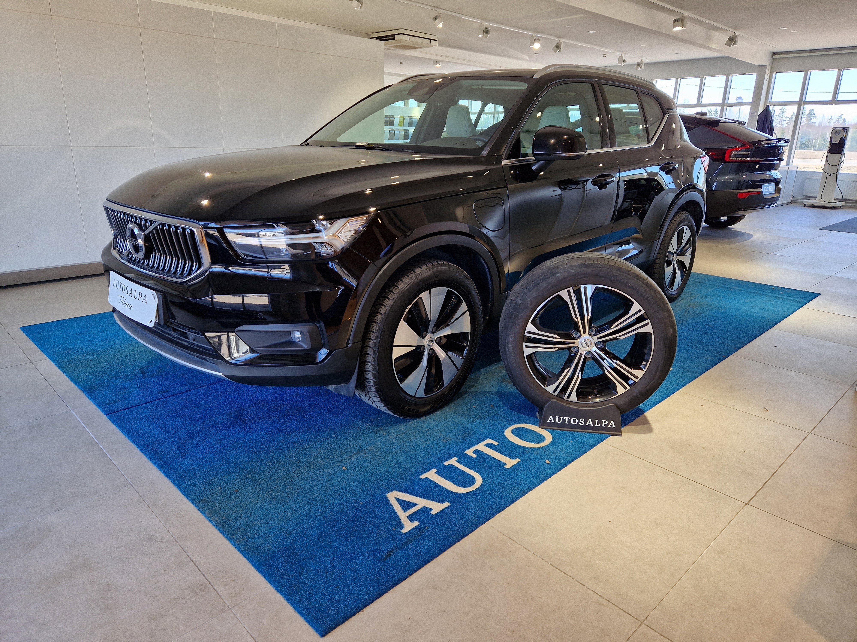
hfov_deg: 73.9
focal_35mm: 23
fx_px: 569
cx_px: 428
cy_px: 321
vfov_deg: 58.9
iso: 50
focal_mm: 5.4
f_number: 1.8
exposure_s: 1/100
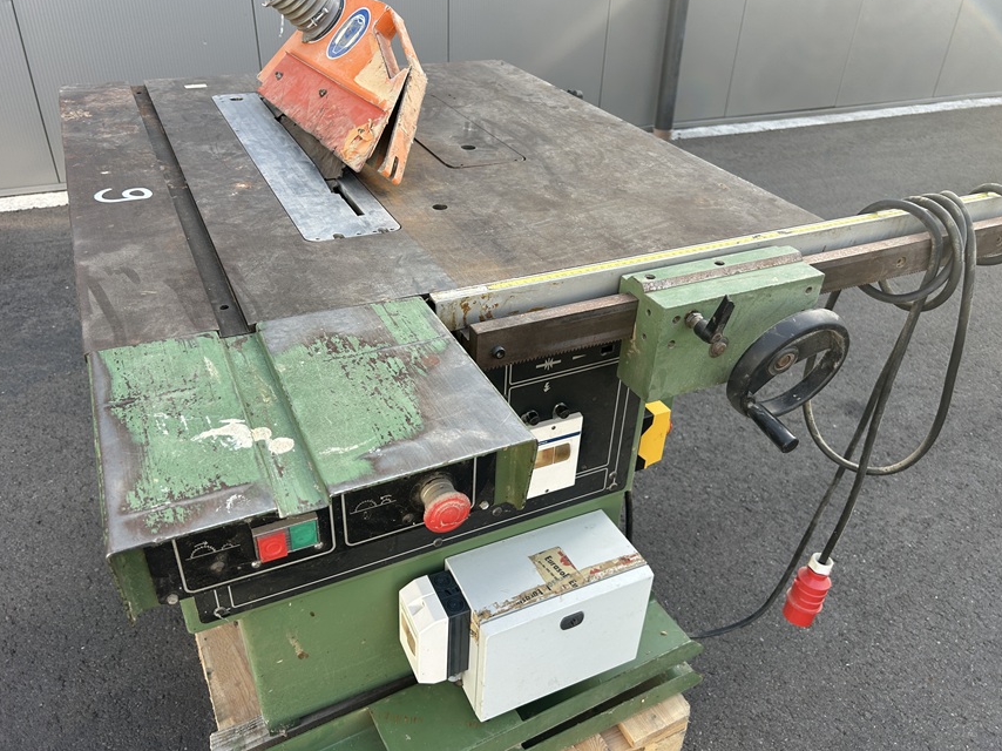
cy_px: 373
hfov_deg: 65.3
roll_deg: -2.1
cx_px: 493
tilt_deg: -32.4
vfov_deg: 51.3
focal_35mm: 27
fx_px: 781
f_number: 1.5
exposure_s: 1/486
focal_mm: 5.7
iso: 50
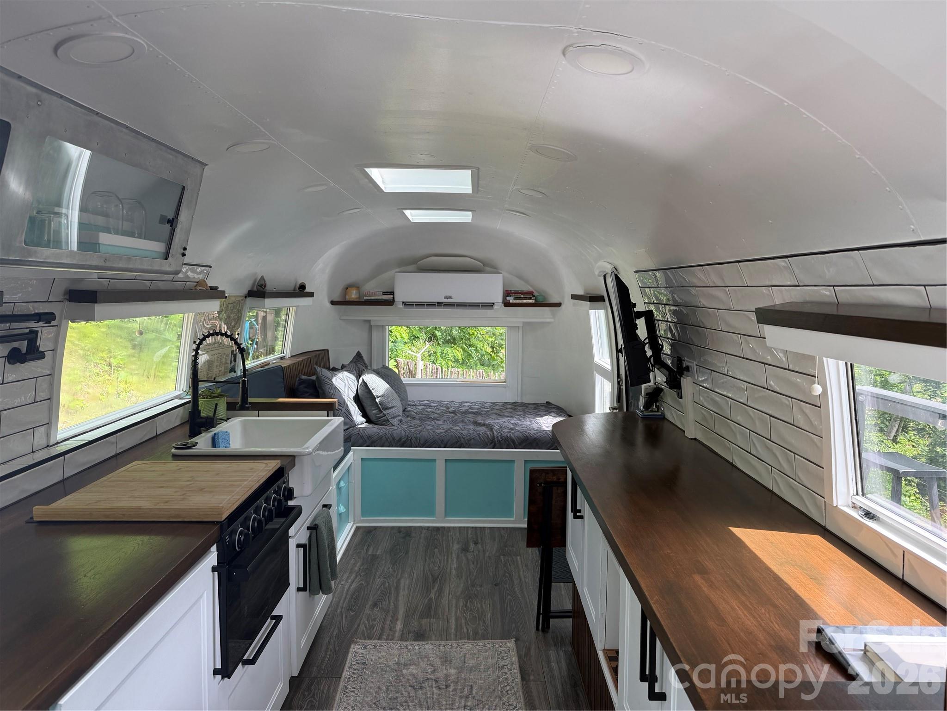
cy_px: 356
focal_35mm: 24
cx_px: 474
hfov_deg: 71.6
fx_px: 657
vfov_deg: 56.8
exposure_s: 1/476
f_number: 1.78
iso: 100
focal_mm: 6.76
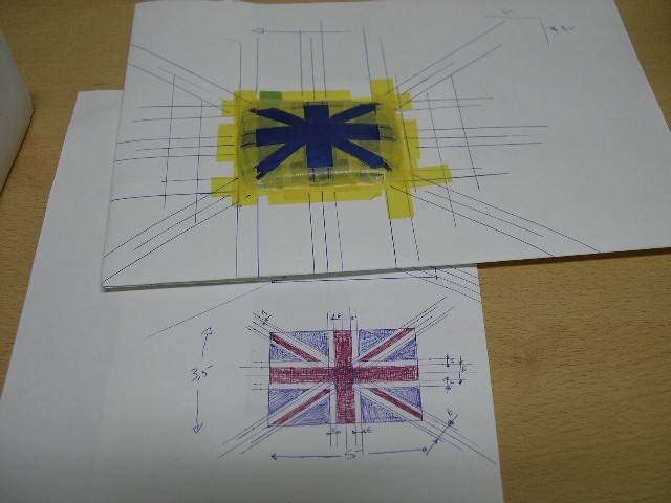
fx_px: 737
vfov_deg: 37.7
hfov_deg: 49.0
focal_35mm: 38
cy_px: 252
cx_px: 336
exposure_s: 1/22.7
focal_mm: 8
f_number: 2.8
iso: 100
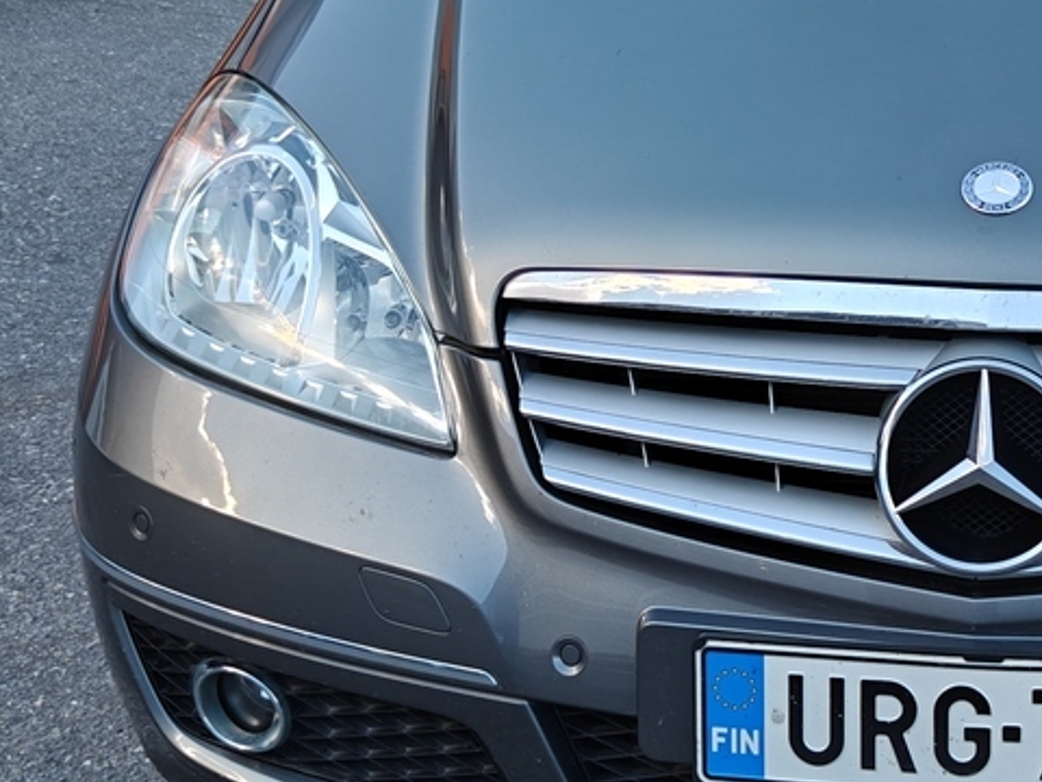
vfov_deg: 20.3
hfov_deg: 26.2
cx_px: 920
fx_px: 2167
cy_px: 176
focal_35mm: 72
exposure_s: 1/200
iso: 80
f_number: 1.8
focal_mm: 5.59
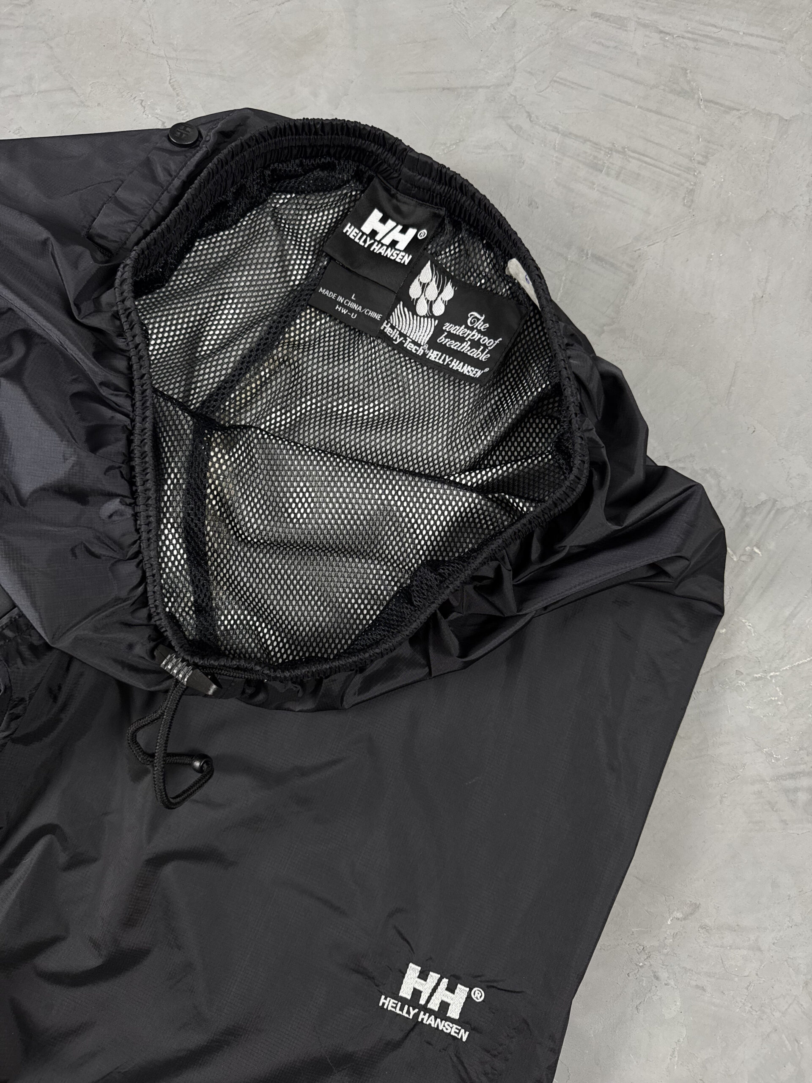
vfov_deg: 71.6
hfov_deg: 56.8
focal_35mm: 24
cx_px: 406
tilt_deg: -81.4
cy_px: 542
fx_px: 751
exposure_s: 1/60
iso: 250
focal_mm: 6.76
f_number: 1.78
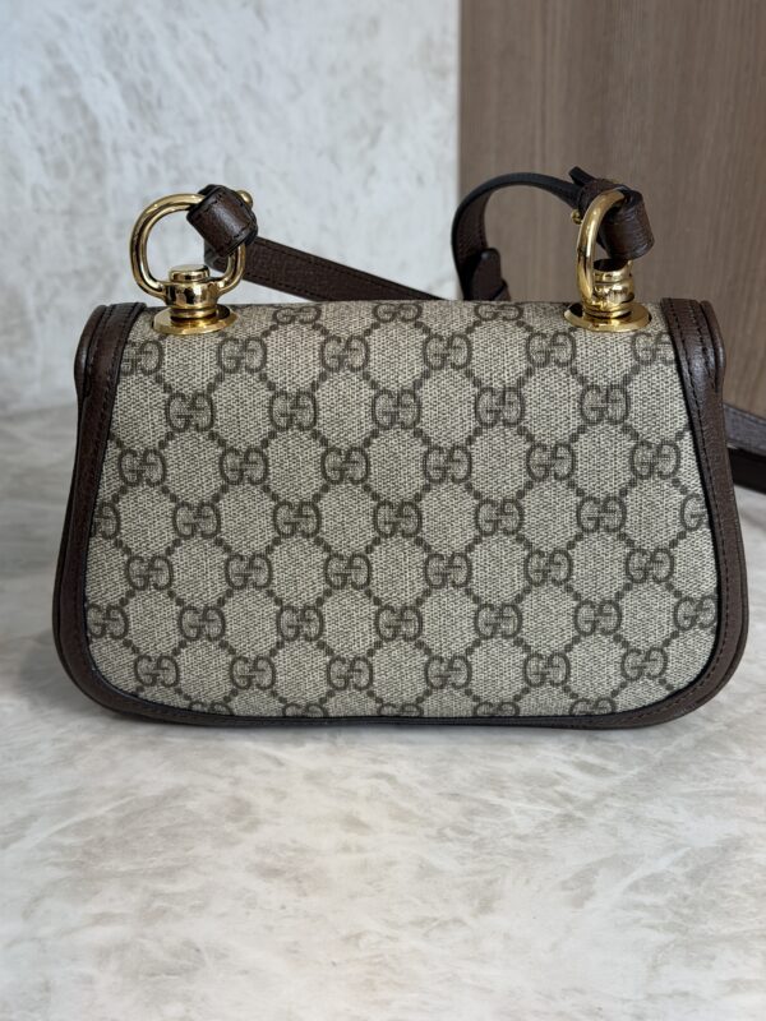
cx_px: 383
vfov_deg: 39.7
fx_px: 1416
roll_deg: -0.5
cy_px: 510
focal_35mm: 48
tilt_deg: -21.2
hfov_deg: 30.3
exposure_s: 1/120
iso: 80
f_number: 1.78
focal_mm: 6.76
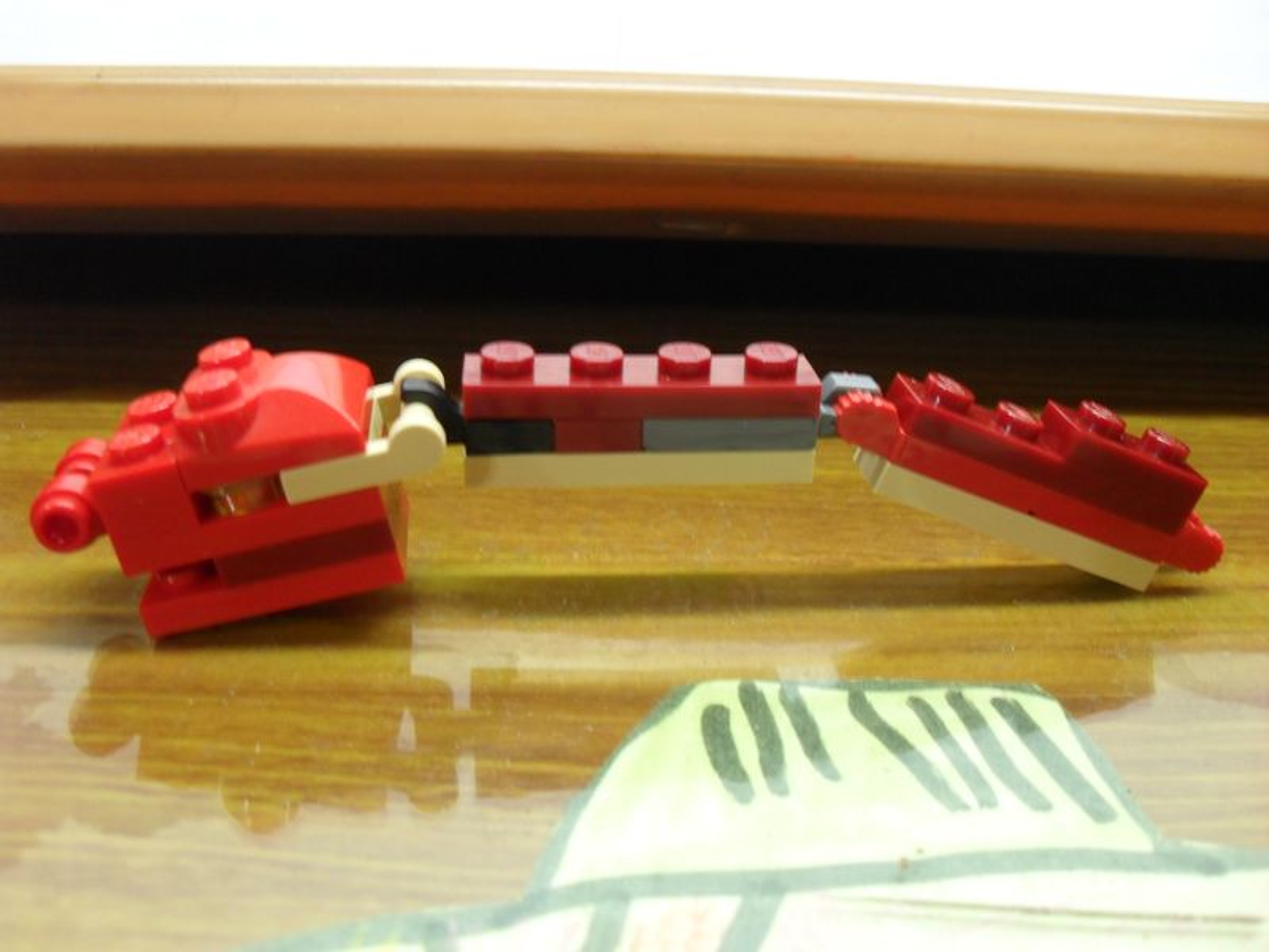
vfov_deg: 40.7
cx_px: 634
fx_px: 1283
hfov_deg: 52.6
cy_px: 476
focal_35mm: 35
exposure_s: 1/15
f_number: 2.8
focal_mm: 6.2
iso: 200
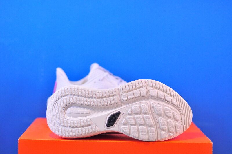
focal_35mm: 75
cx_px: 116
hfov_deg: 27.0
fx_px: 483
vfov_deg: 18.1
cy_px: 77
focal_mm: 50
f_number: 2
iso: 250
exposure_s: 1/320
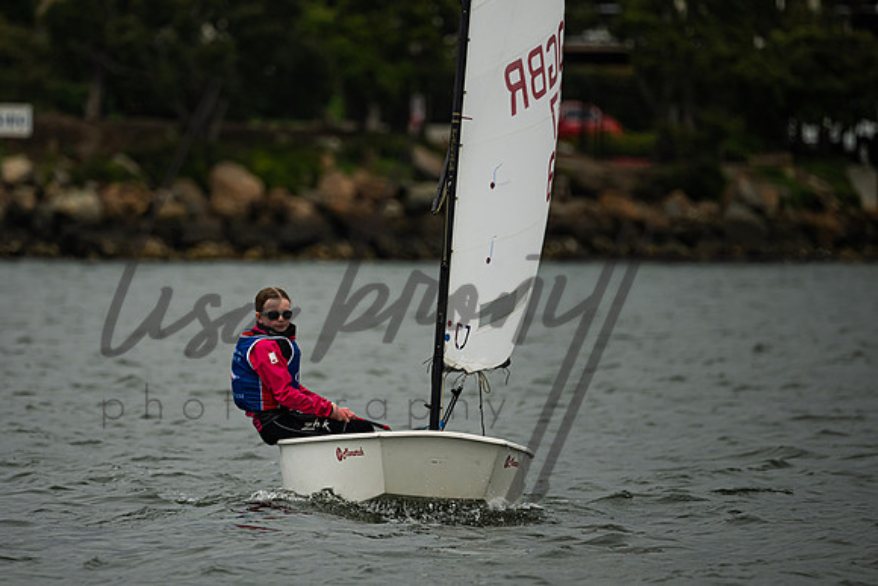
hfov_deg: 3.8
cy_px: 325
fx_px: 13185
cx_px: 295
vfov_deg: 2.5
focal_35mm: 540
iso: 320
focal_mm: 400
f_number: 5.6
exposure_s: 1/3200
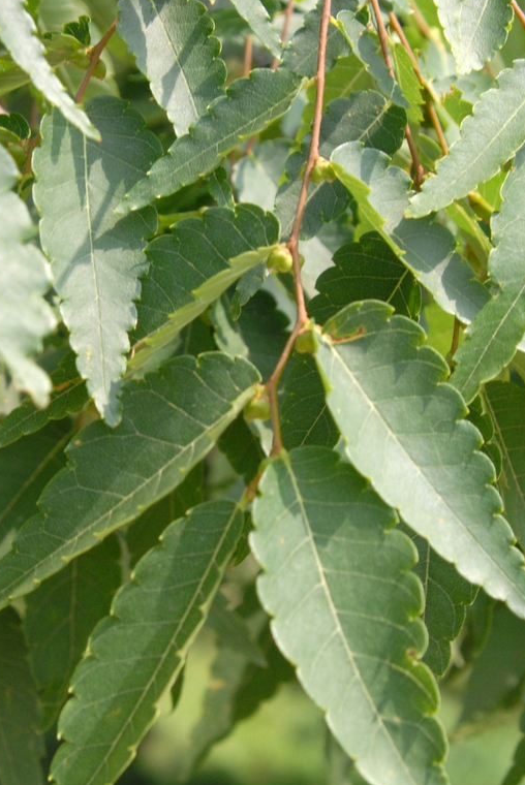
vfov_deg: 21.9
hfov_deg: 14.7
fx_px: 2031
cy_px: 436
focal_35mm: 93
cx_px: 208
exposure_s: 1/250
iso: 400
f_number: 8
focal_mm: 46
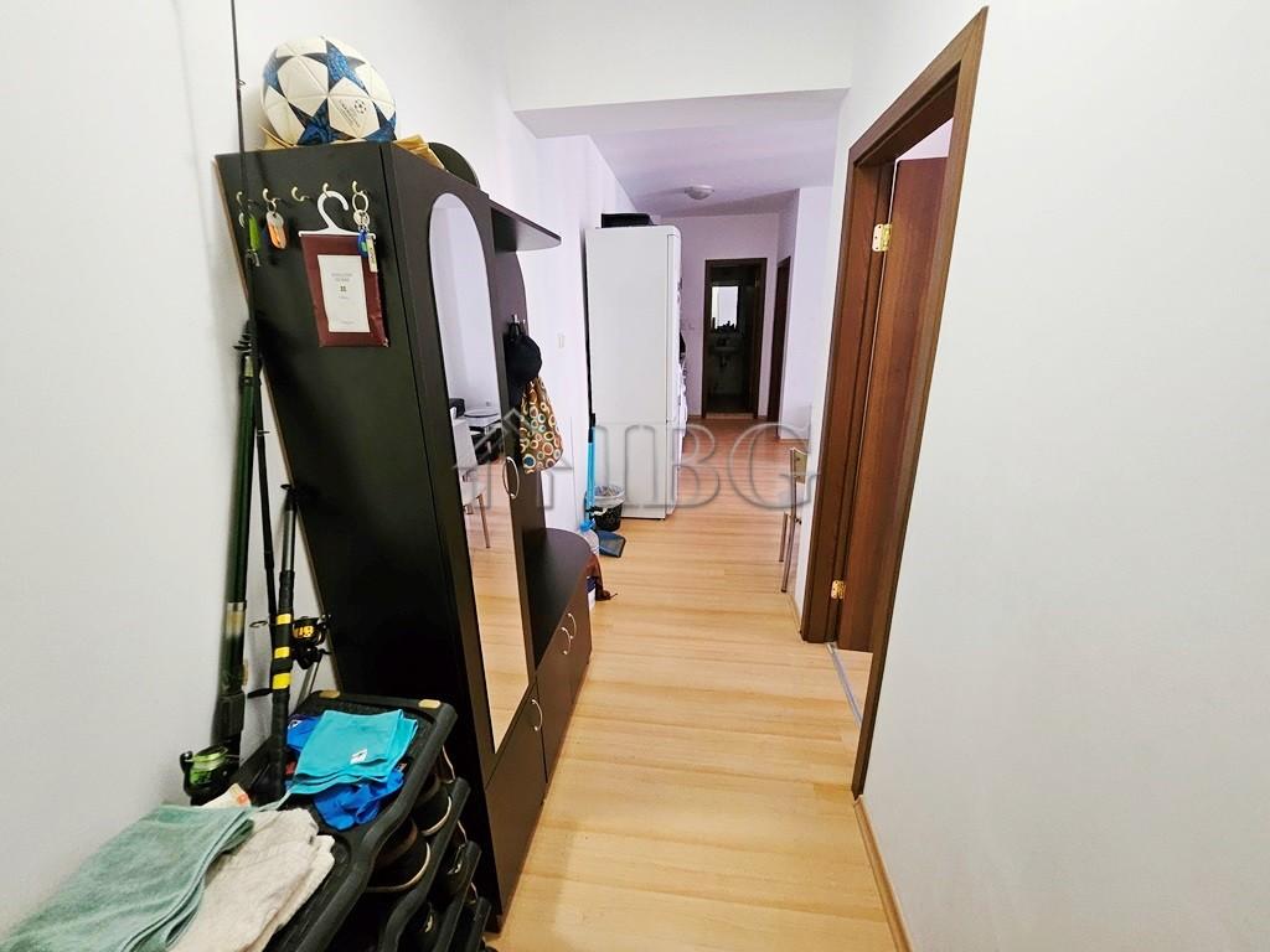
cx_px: 635
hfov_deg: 106.2
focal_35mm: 13
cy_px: 476
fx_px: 477
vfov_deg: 89.9
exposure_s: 1/33
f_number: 2.2
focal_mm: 1.7
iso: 320
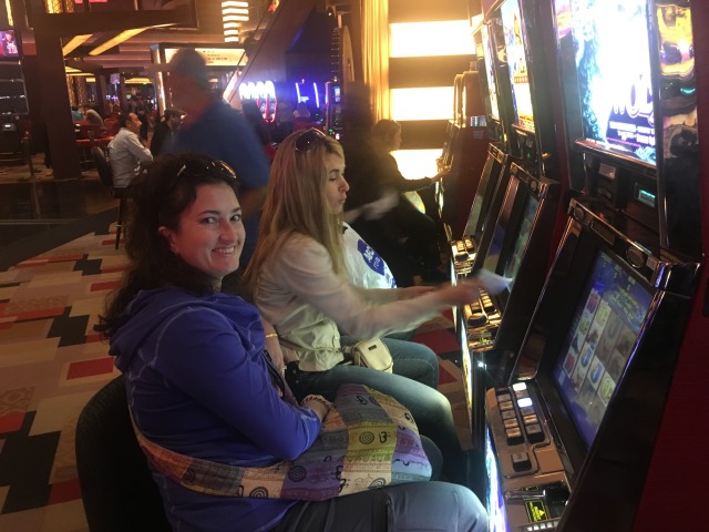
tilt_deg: -15.7
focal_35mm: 29
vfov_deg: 48.2
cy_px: 266
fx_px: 594
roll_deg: +3.1
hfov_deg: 61.7
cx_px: 354
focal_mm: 4.15
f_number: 2.2
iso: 400
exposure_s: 1/15
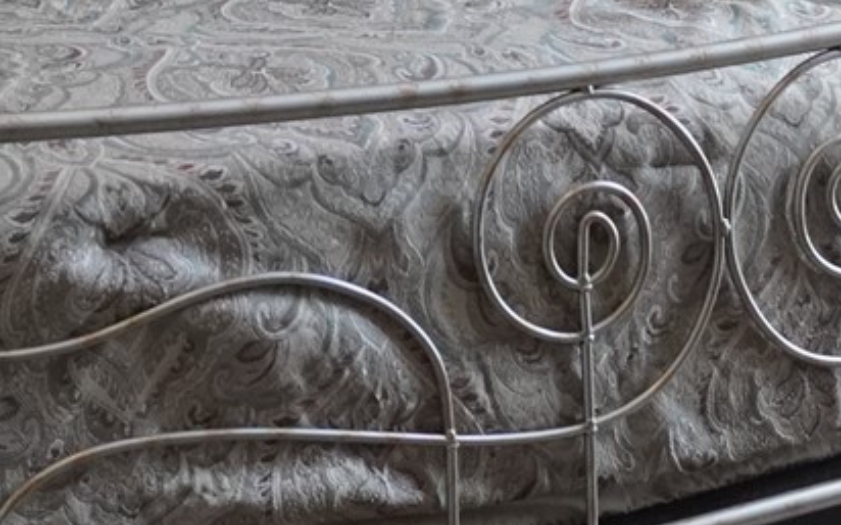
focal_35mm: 129
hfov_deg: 16.2
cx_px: 320
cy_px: -384
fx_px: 2955
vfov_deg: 9.7
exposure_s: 1/160
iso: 1600
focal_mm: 16
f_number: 3.5
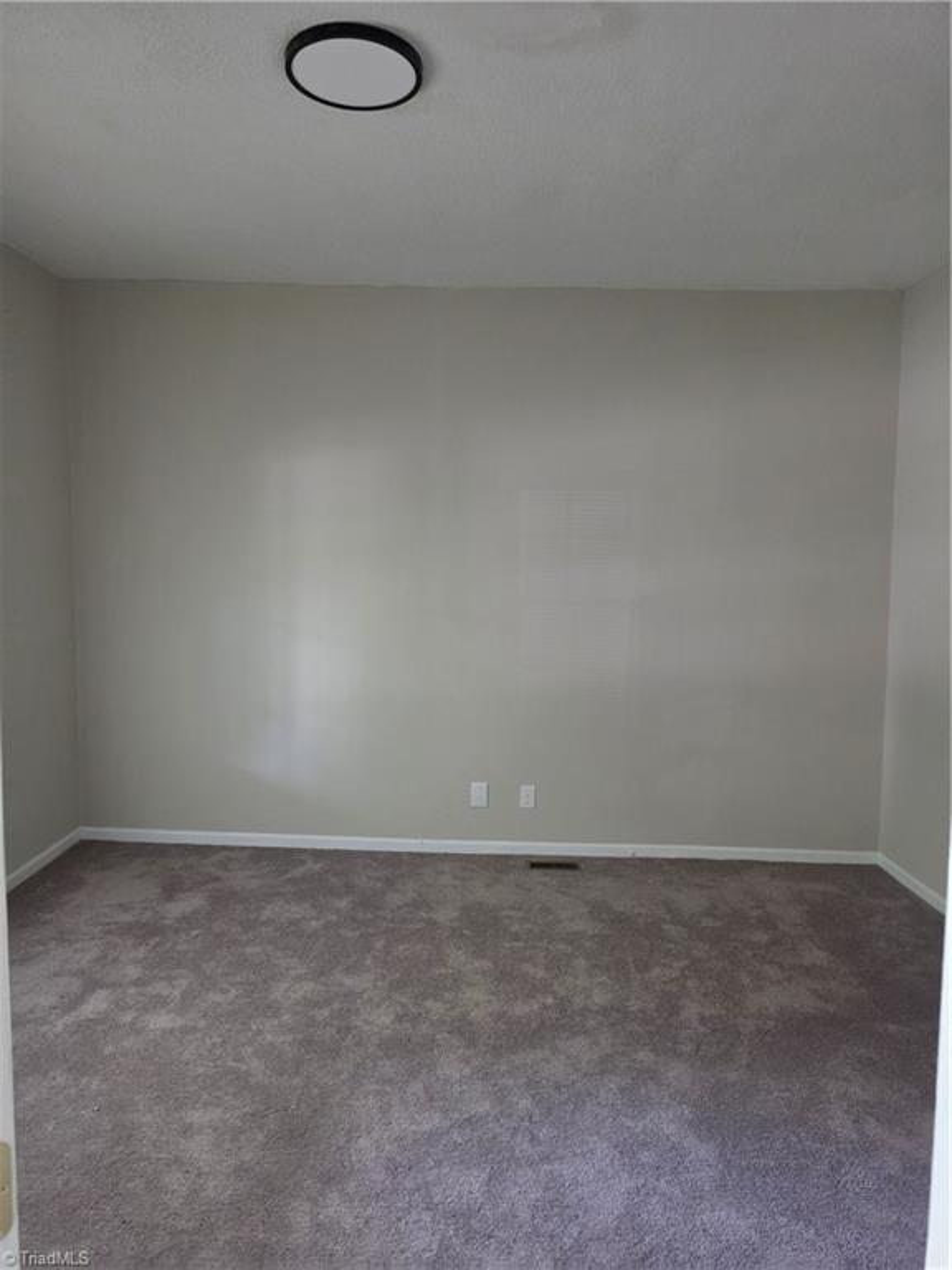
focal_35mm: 23
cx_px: 476
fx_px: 843
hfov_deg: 58.9
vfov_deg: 73.9
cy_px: 635
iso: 1000
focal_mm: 6.5
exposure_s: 1/120
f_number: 1.4
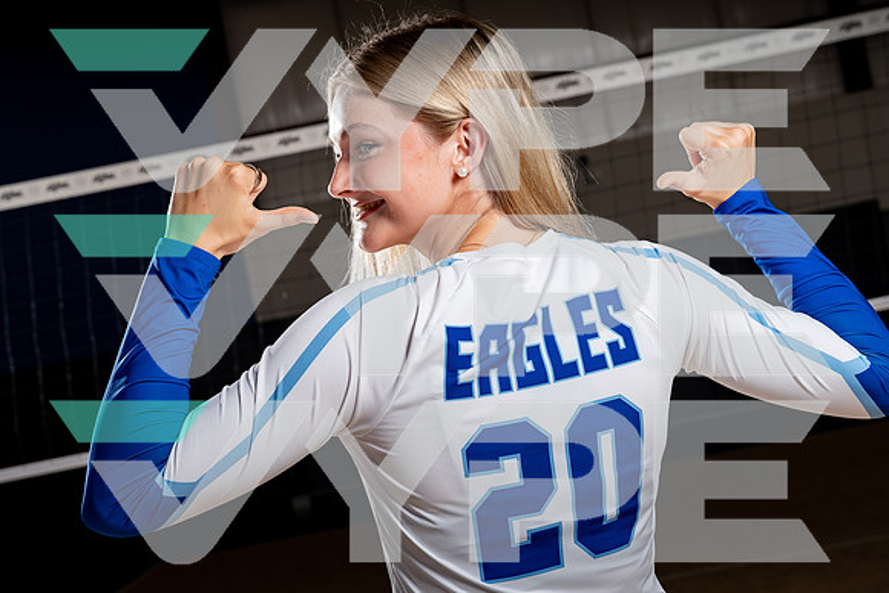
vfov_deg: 19.5
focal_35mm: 70
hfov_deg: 28.8
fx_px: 1729
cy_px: 296
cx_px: 444
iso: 100
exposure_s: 1/250
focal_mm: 70
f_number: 8
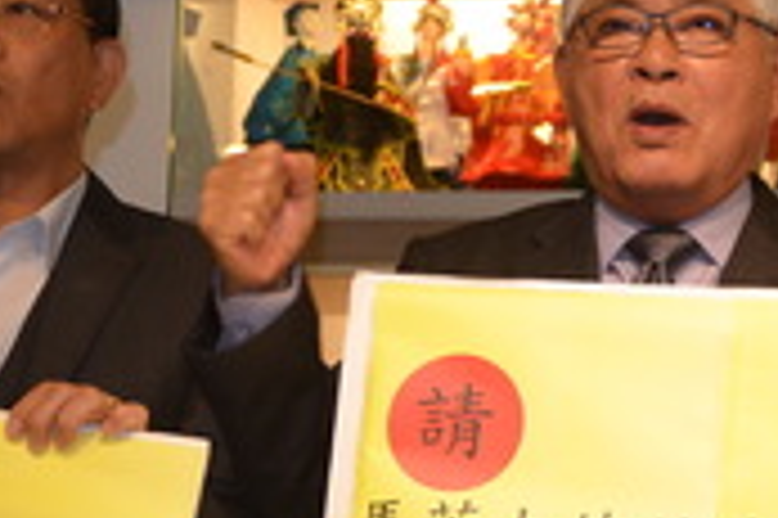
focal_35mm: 143
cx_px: 681
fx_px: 3087
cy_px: 207
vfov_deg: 9.6
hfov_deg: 14.2
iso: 280
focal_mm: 24
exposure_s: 1/125
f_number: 2.8
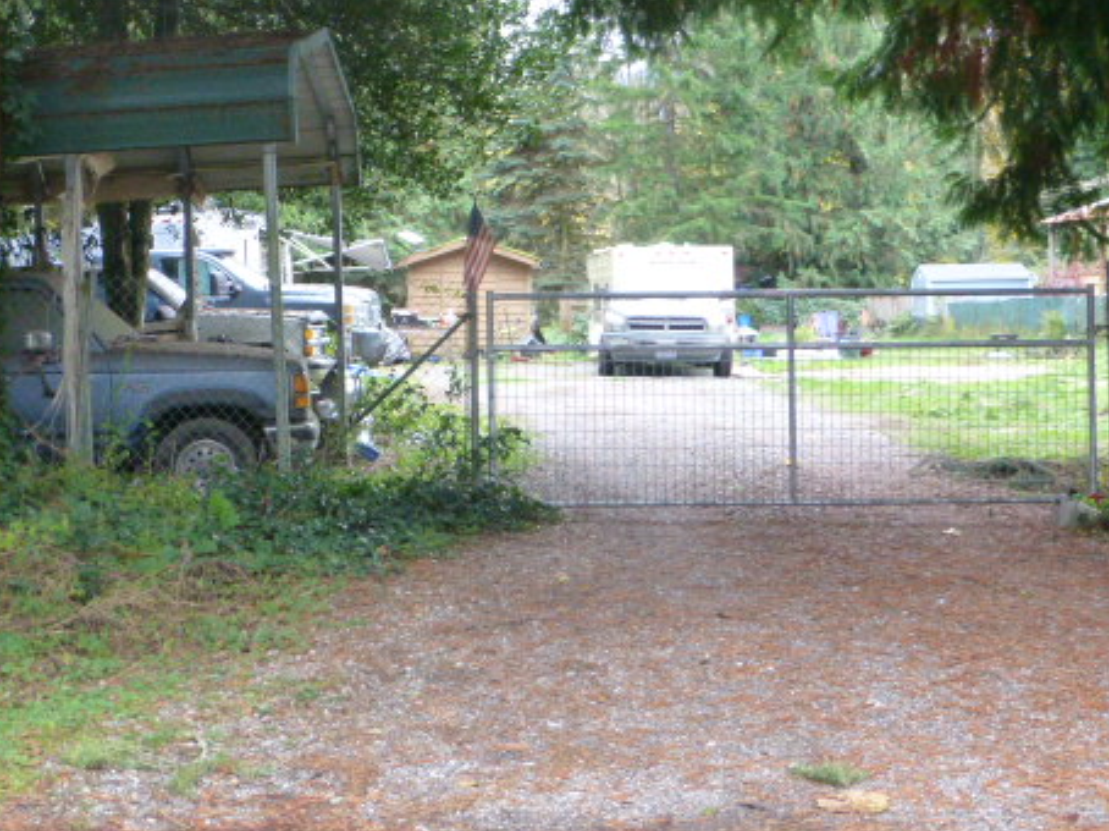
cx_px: 393
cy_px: 271
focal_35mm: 55
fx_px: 1761
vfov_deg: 26.4
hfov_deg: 34.7
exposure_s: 1/40
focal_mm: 6.9
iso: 800
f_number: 3.9
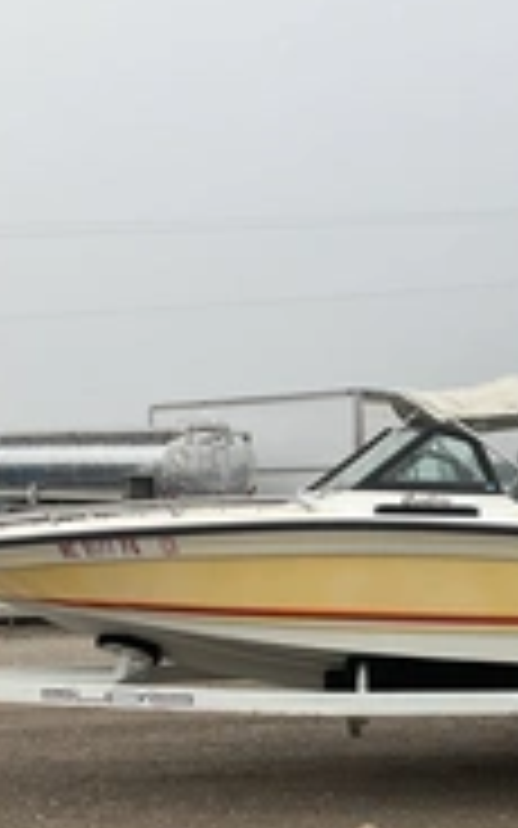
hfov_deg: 18.6
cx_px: 586
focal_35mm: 67
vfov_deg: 30.2
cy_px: 608
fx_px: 1513
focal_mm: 3
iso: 25
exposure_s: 1/1626
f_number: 1.8
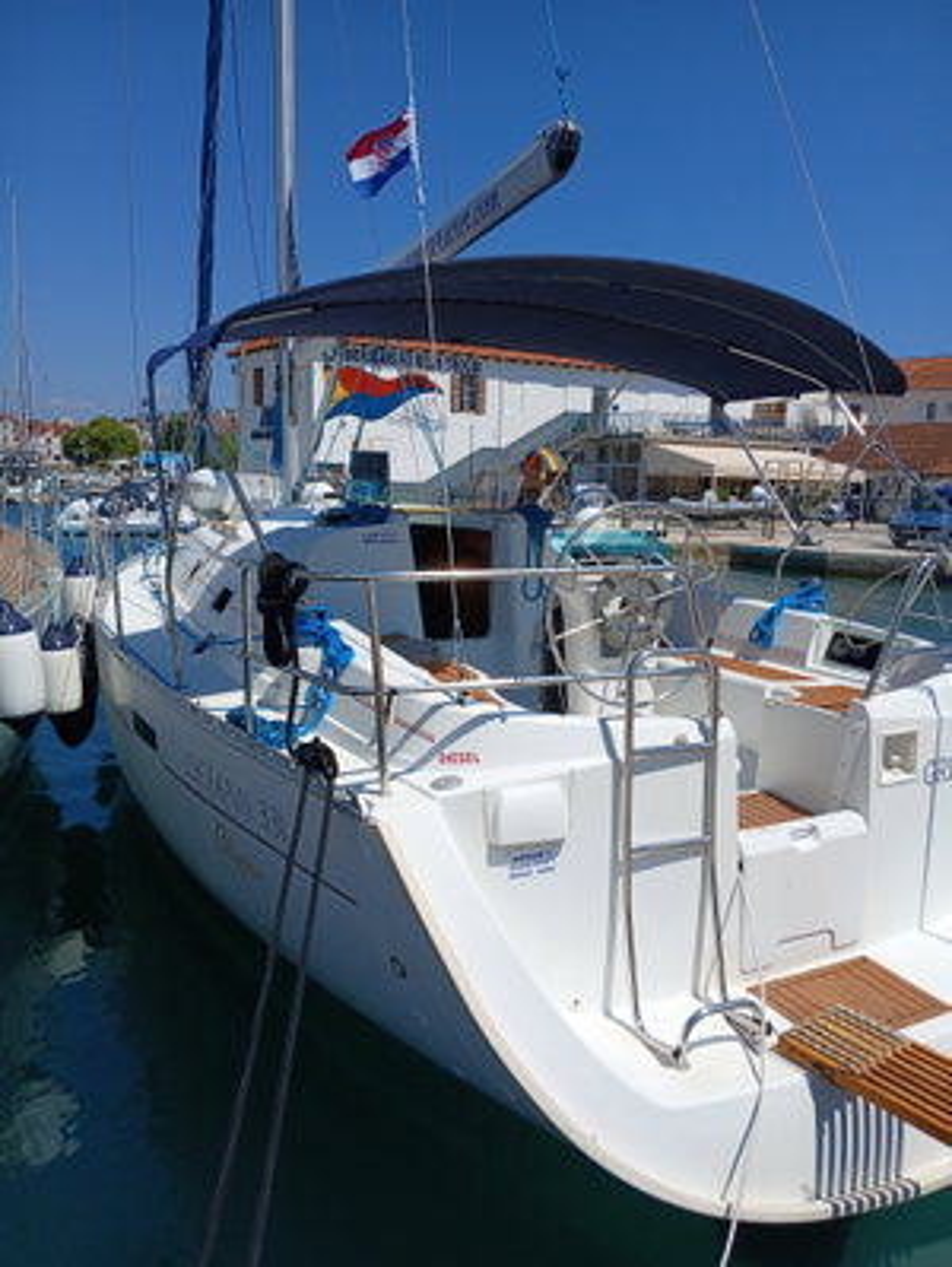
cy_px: 634
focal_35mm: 26
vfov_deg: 67.3
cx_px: 476
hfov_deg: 53.1
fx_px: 952
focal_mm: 3.98
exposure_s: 1/1387
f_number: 1.8
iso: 20
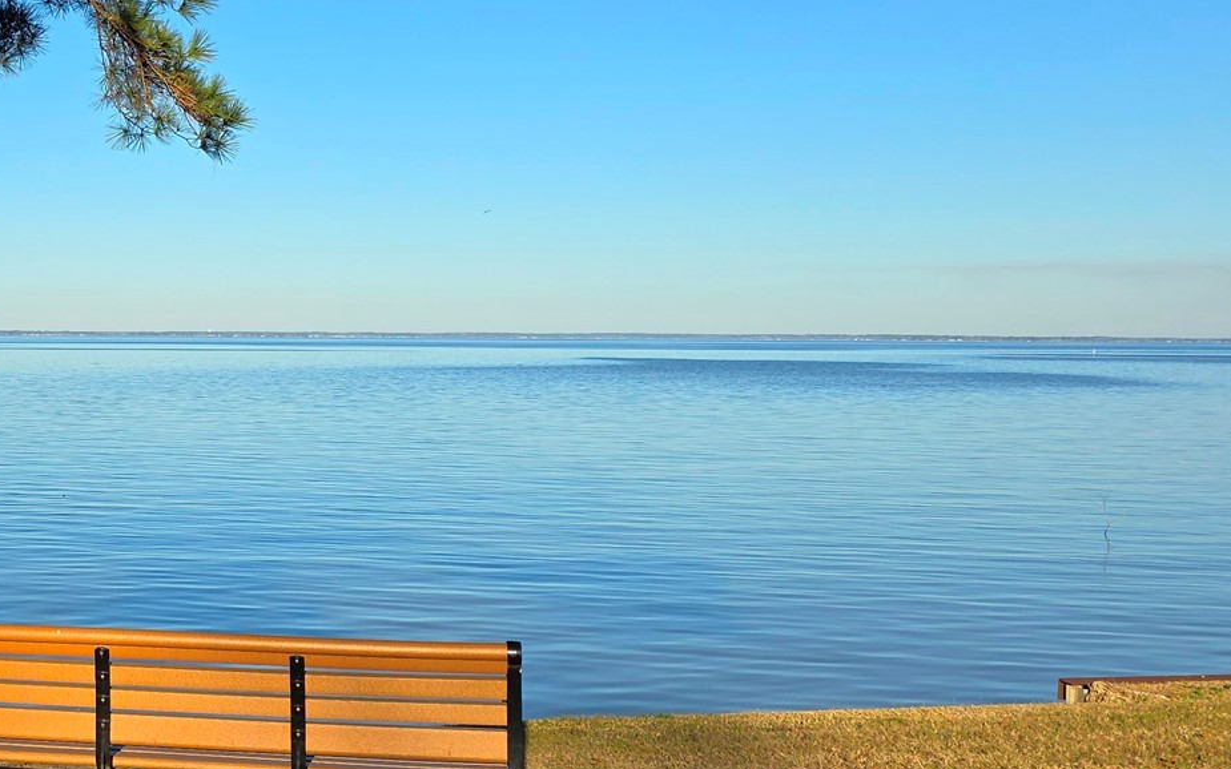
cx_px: 112
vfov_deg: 23.9
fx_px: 1812
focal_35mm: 54
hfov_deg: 35.2
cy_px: 277
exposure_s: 1/833
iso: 12
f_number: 1.7
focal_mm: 6.3
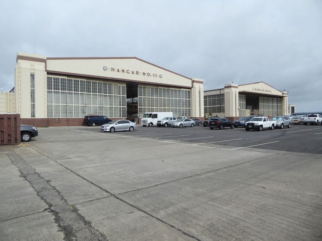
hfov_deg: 69.4
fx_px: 233
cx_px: 161
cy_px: 120
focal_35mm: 25
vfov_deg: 54.9
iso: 80
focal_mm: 4.3
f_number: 3.3
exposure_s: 1/1000
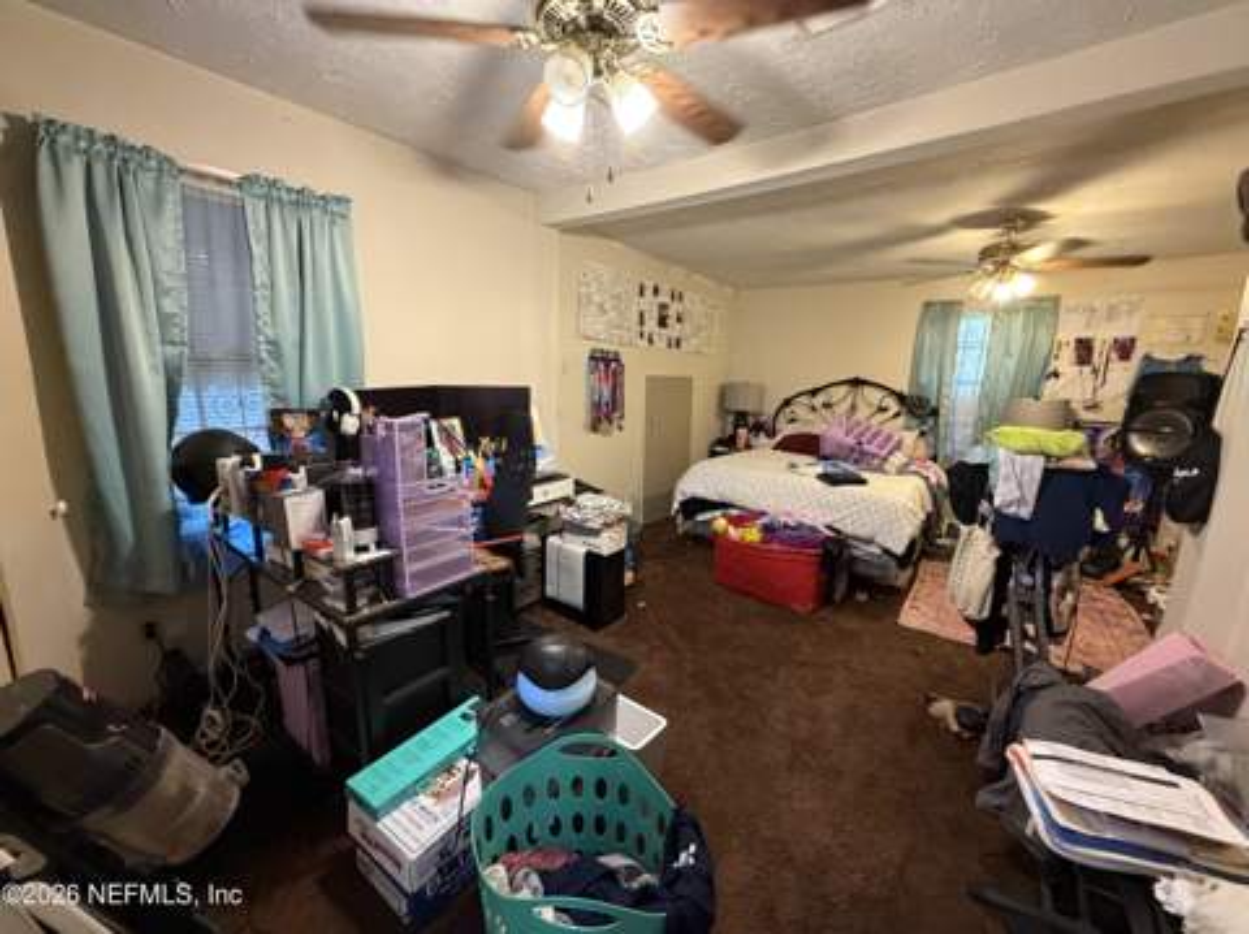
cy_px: 467
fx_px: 505
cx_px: 624
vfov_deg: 85.6
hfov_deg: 102.1
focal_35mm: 14
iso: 640
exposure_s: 1/60
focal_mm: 2.22
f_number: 2.2
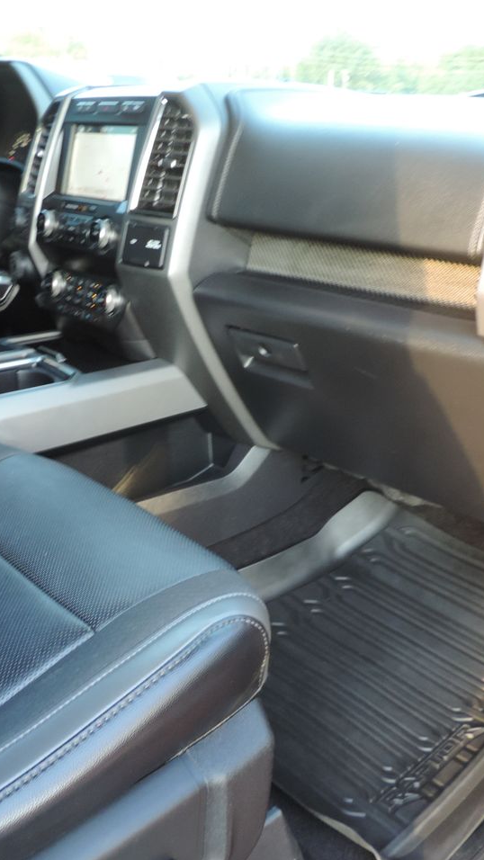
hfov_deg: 33.7
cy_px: 430
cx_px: 280
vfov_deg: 56.6
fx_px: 798
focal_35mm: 35
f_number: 3
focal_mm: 4.3
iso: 250
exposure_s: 1/30
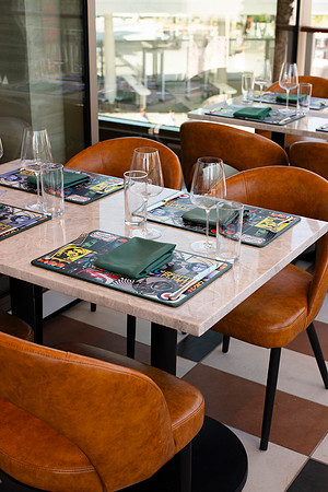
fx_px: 683
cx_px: 164
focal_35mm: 50
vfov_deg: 39.6
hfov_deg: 27.0
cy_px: 246
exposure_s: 1/200
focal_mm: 50
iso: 320
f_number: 6.3
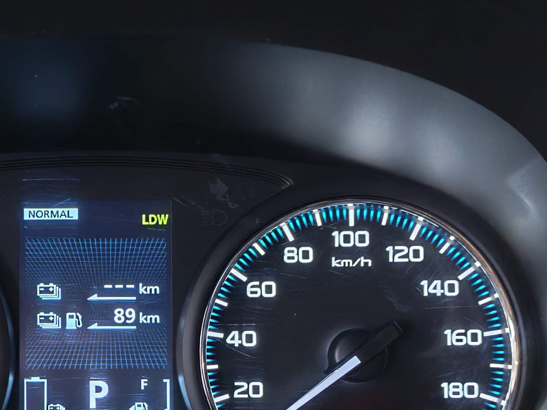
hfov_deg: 28.1
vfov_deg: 21.6
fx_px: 1059
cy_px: 339
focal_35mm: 67
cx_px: 76
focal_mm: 6.12
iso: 1709
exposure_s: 1/33.3
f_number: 1.9
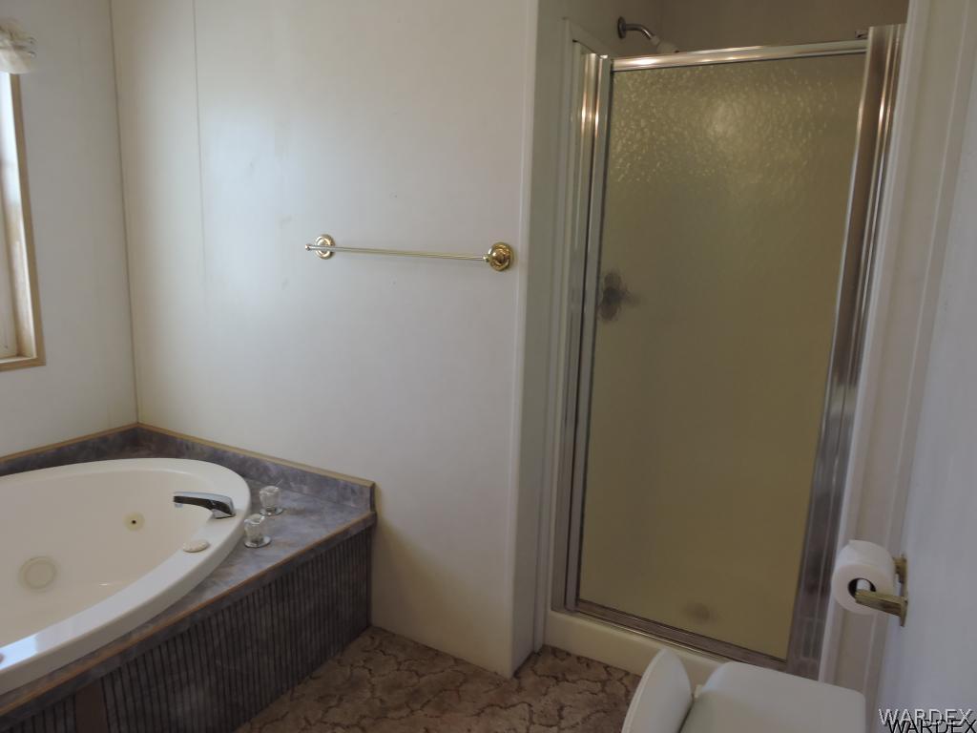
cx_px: 488
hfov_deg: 71.6
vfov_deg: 56.8
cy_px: 366
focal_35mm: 24
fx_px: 677
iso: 125
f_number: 3.3
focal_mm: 4.3
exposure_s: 1/30
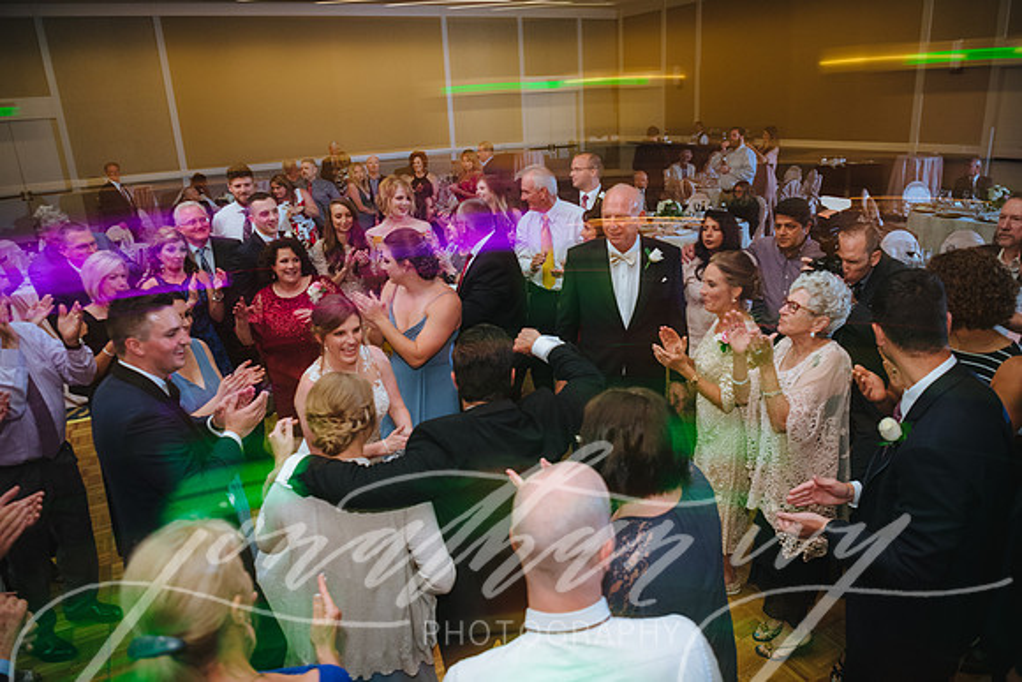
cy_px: 341
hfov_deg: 73.7
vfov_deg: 53.2
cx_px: 511
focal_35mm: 24
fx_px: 681
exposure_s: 1/50
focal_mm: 24
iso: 1250
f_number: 2.8
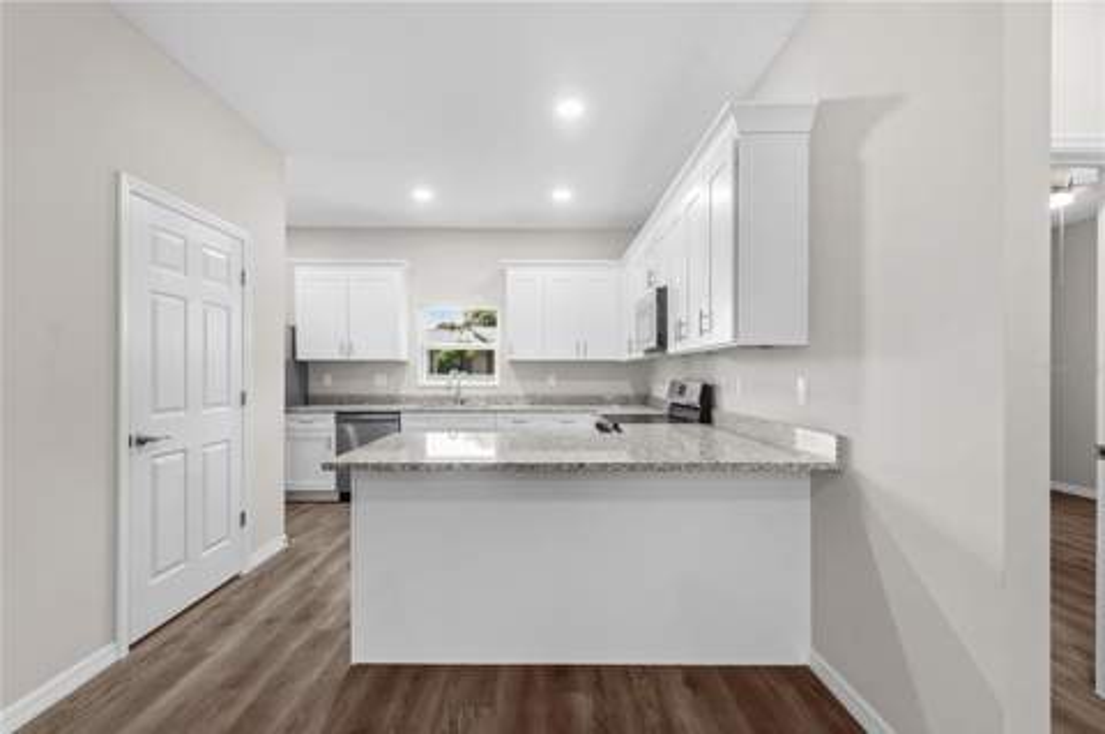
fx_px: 460
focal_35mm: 15
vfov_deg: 77.2
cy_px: 367
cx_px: 552
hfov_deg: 100.4
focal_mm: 10
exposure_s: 3
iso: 100
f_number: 7.1
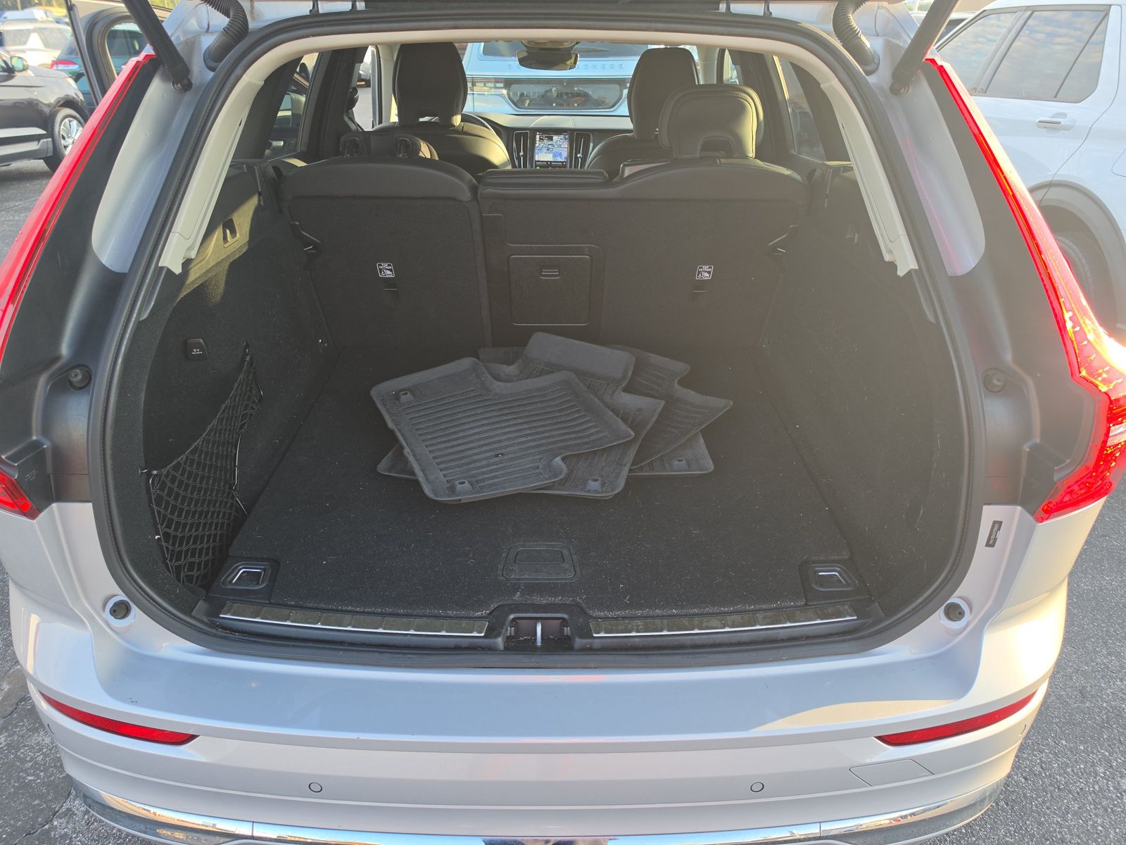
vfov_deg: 58.9
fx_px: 748
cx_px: 563
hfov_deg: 73.9
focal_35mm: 23
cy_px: 422
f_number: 1.4
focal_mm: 6.5
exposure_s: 1/128
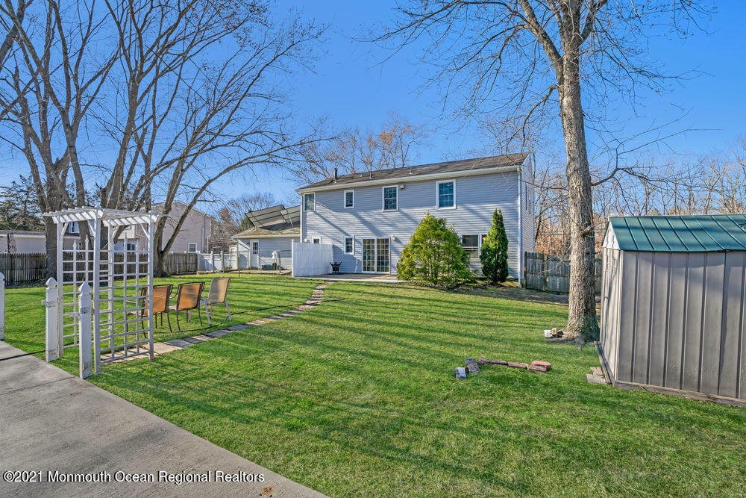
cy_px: 249
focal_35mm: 16
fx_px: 332
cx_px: 373
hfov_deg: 96.7
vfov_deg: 73.8
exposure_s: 1/320
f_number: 8
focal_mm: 16
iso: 200
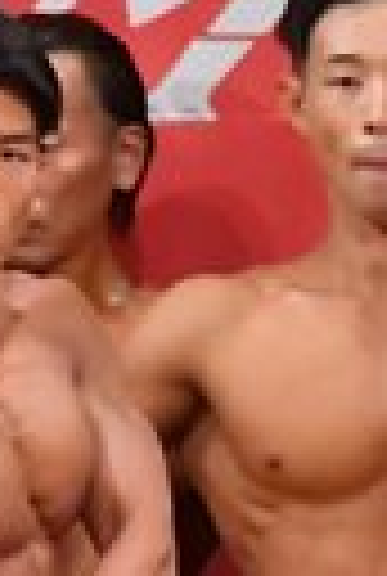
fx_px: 24697
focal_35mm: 1540
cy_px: 981
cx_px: 200
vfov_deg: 1.3
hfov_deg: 0.9
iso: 10000
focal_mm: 170
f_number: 5.6
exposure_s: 1/400
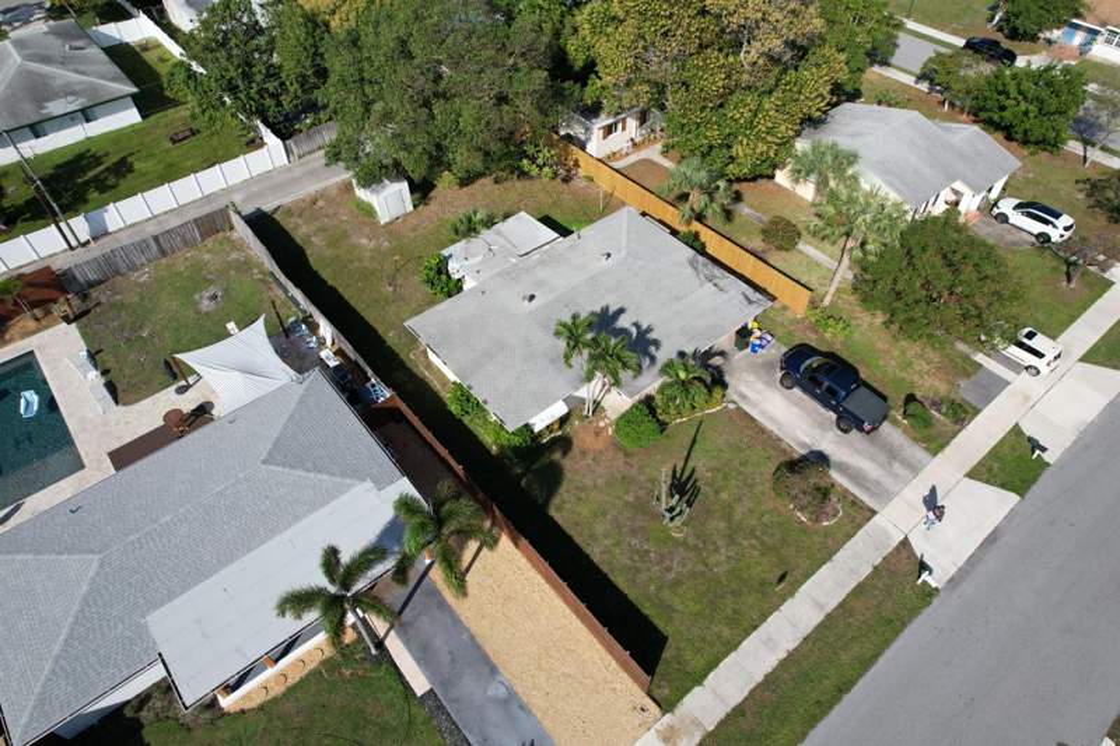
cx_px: 560
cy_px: 373
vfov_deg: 57.2
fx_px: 684
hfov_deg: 78.6
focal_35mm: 22
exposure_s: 1/2500
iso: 120
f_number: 2.8
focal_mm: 8.38
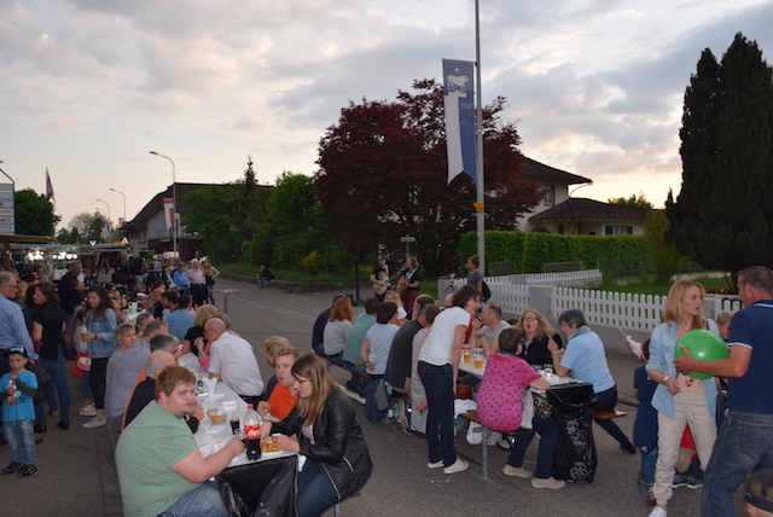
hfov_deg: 61.9
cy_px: 258
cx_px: 386
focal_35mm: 30
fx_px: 645
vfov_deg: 43.7
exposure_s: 1/125
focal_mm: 20
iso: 180
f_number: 5.6
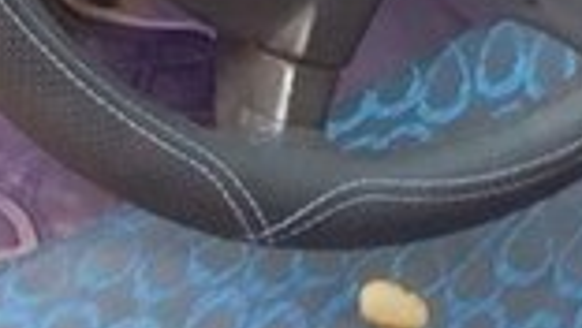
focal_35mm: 143
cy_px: -449
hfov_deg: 14.8
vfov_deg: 7.9
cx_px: 552
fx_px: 2208
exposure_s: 1/50
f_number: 2.2
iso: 125
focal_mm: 3.3
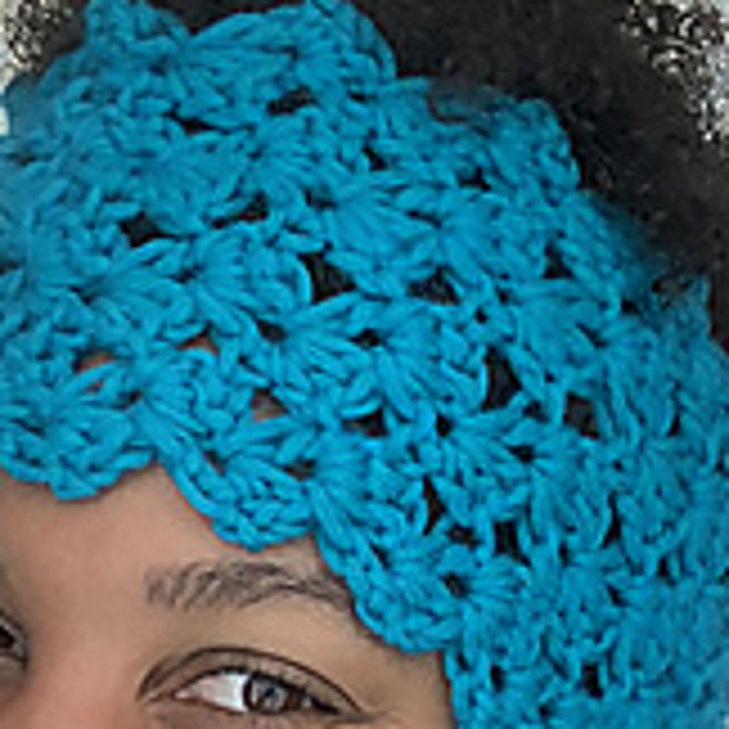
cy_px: 788
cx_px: 286
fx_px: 2073
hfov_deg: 19.9
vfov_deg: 19.2
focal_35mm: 87
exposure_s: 1/60
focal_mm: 2.87
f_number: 2.2
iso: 125
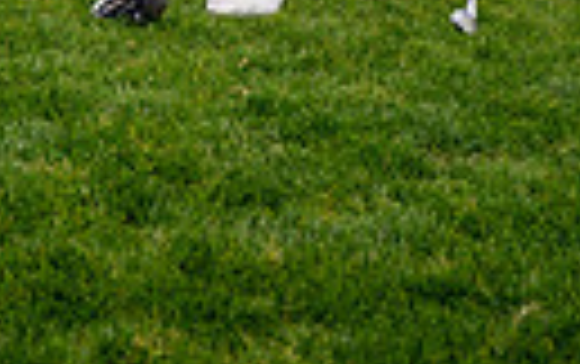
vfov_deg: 9.1
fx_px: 2026
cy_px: -535
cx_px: 288
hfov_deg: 16.3
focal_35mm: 128
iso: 100
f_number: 4
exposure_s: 1/1000
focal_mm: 36
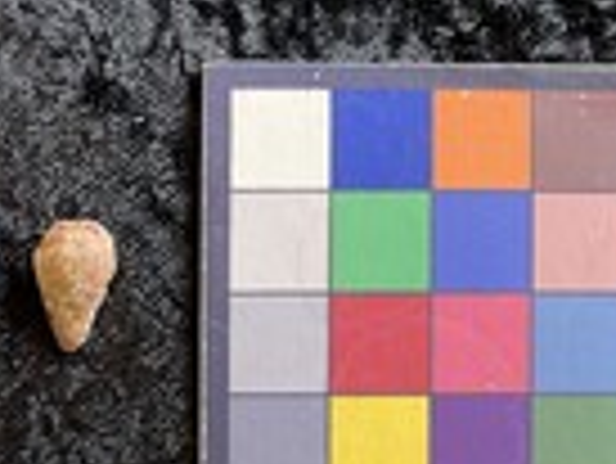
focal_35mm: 74
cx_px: -36
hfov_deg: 24.8
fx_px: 1318
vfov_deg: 19.1
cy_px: 511
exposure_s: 1/120
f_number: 1.8
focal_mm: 3
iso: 40
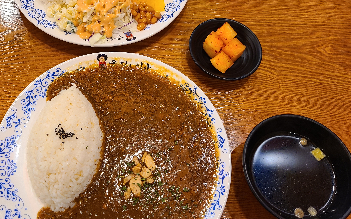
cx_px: 141
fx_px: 354
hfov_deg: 52.4
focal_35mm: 37
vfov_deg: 34.2
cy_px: 81
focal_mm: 5.4
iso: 200
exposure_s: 1/39
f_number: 1.8
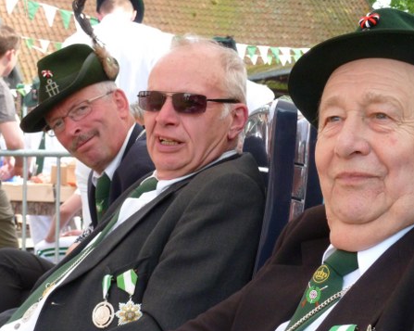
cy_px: 193
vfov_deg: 18.7
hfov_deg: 23.3
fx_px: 1004
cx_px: 243
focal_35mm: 82
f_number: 4.1
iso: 320
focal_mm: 11
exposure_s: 1/250
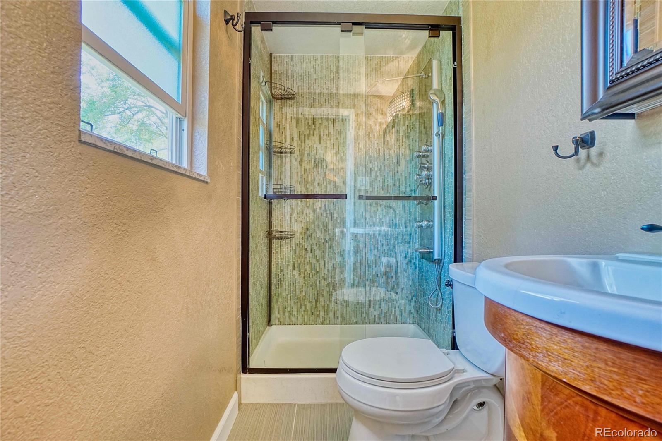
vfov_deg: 77.3
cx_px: 331
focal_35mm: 15
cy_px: 220
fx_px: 276
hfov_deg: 100.4
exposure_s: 1/4
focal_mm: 10
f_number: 7.1
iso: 800
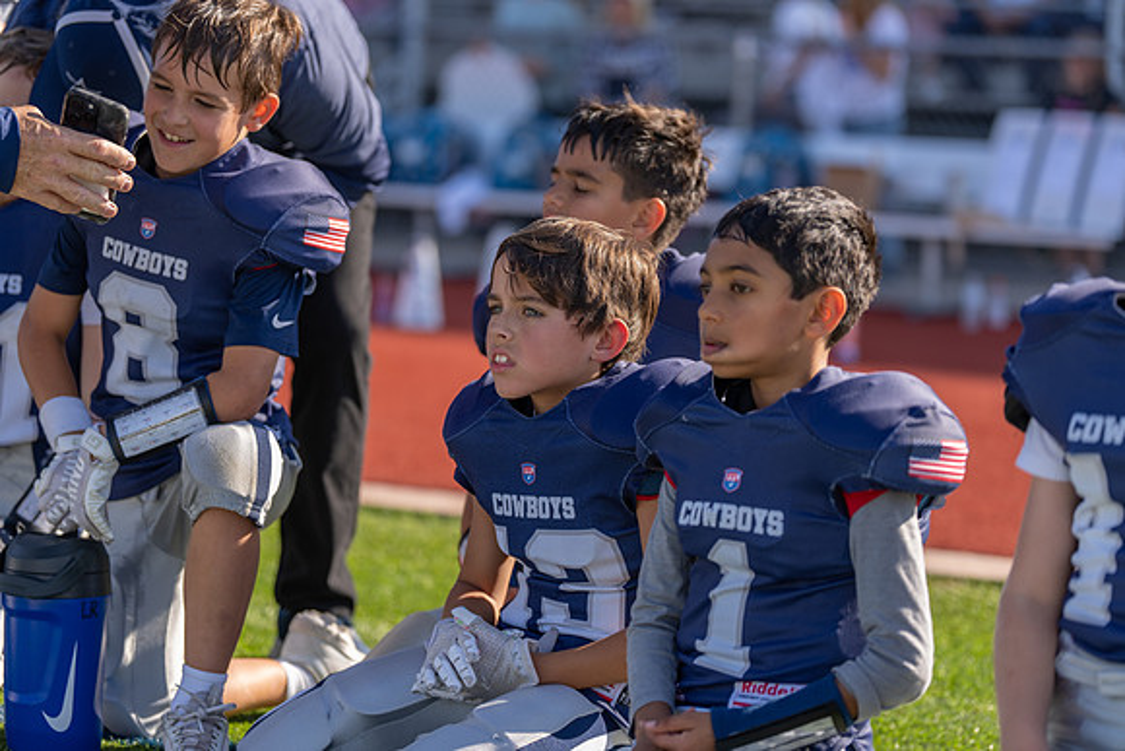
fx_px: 3407
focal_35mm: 109
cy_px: 376
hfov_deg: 18.8
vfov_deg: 12.6
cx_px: 562
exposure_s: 1/800
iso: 100
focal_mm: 109
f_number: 2.8
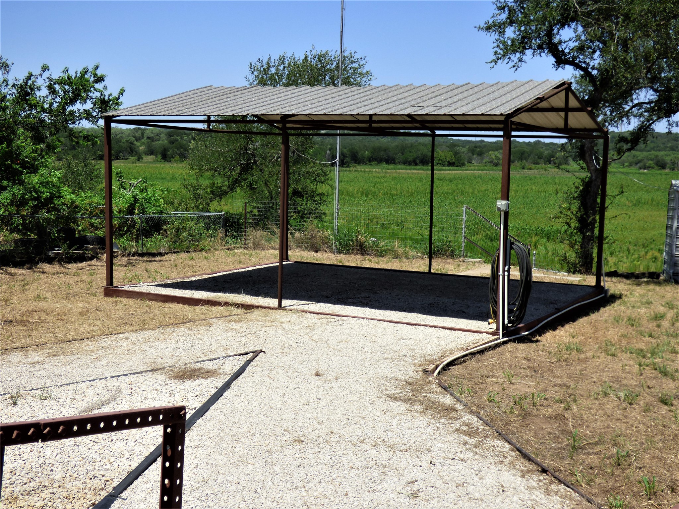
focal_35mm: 48
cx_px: 340
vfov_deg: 30.3
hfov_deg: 39.7
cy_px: 254
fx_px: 942
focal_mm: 8.24
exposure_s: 1/1000
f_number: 3.8
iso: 100
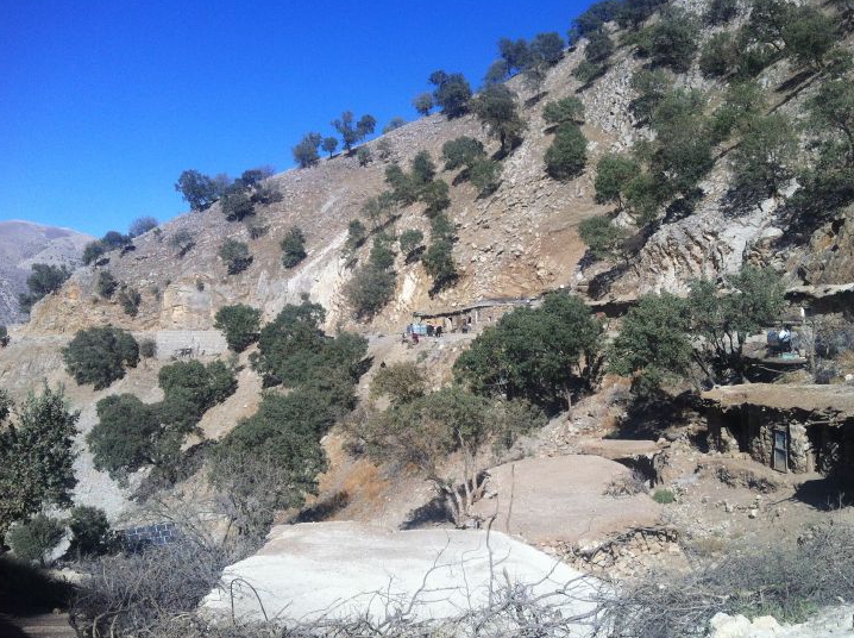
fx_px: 961
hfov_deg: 47.9
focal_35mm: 39
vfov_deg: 36.7
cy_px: 343
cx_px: 445
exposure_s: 1/1773
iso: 80
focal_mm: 3.85
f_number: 2.8
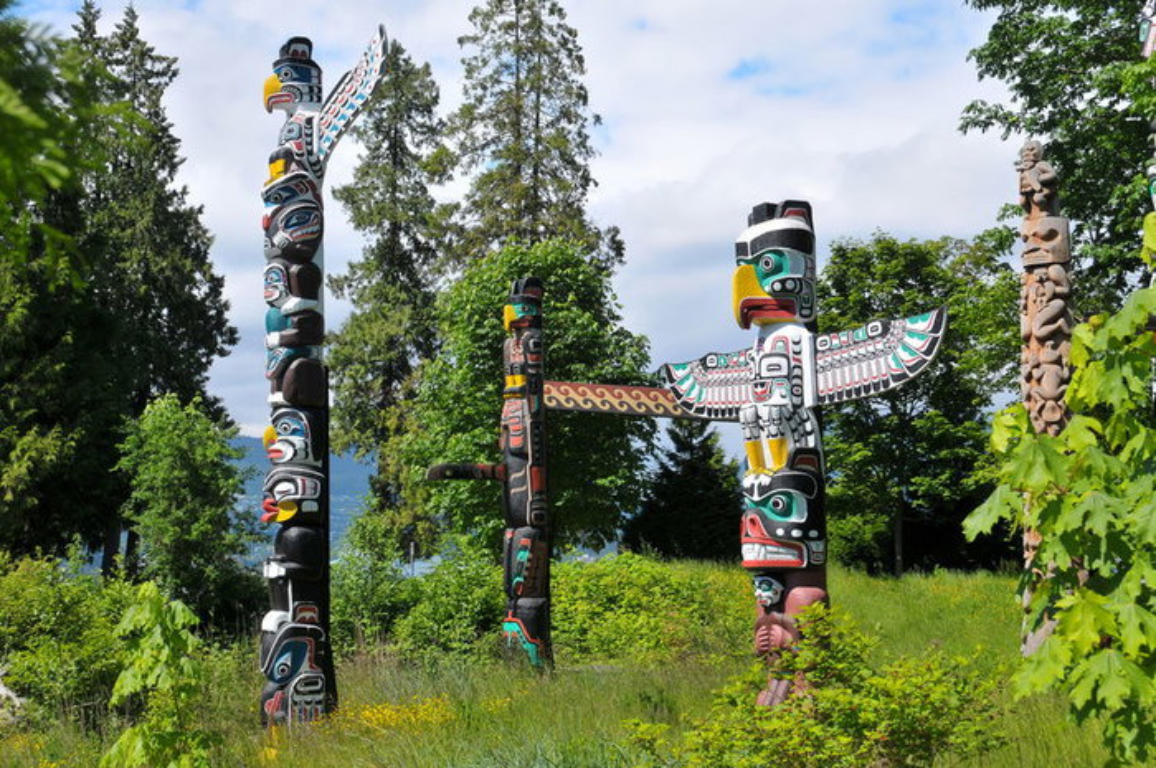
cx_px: 578
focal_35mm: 54
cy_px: 384
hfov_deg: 36.9
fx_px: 1732
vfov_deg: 25.0
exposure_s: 1/500
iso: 200
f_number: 9
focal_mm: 36
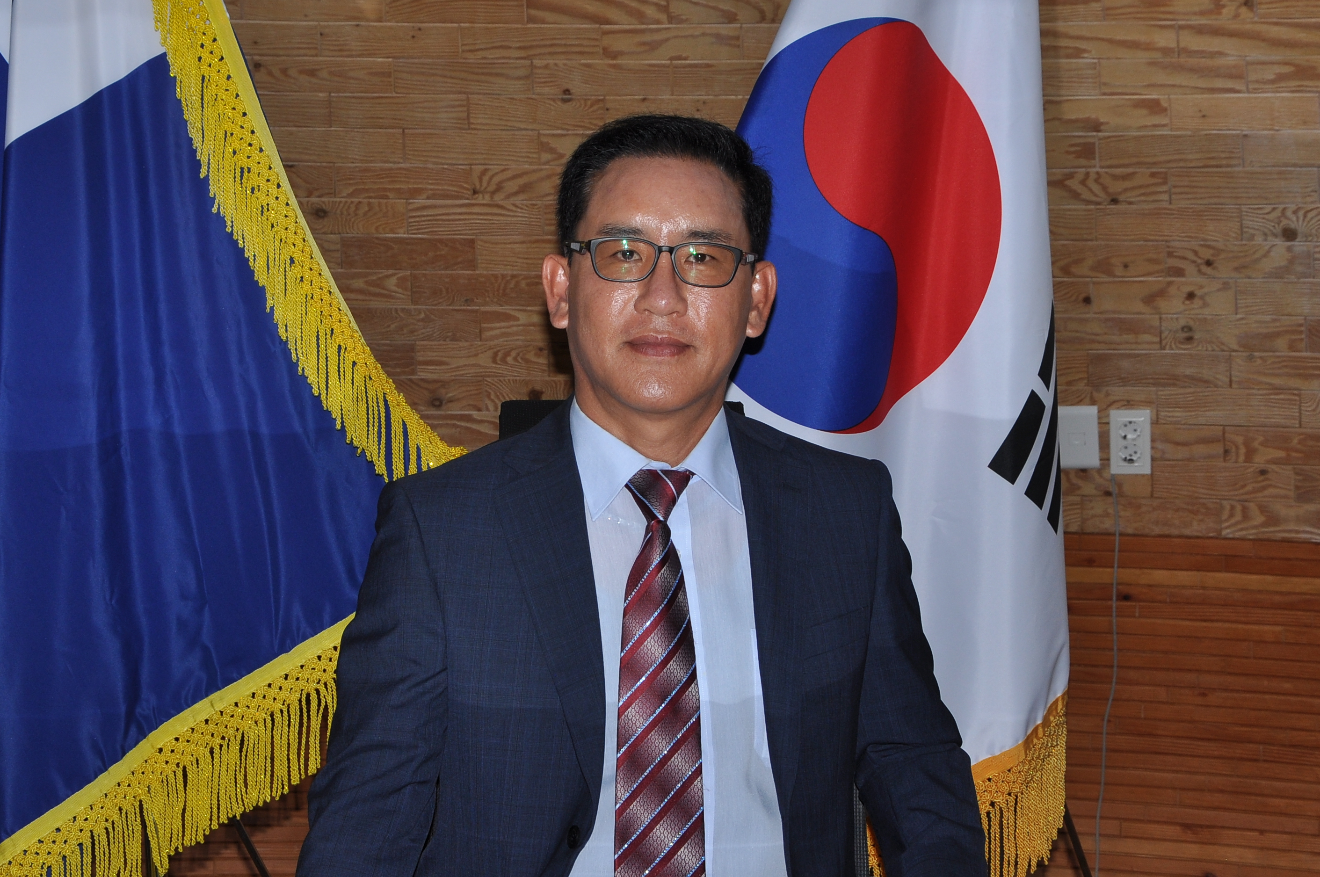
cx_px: 609
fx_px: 2921
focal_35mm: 80
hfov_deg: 25.5
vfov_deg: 17.1
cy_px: 401
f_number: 8
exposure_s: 1/160
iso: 200
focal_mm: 35
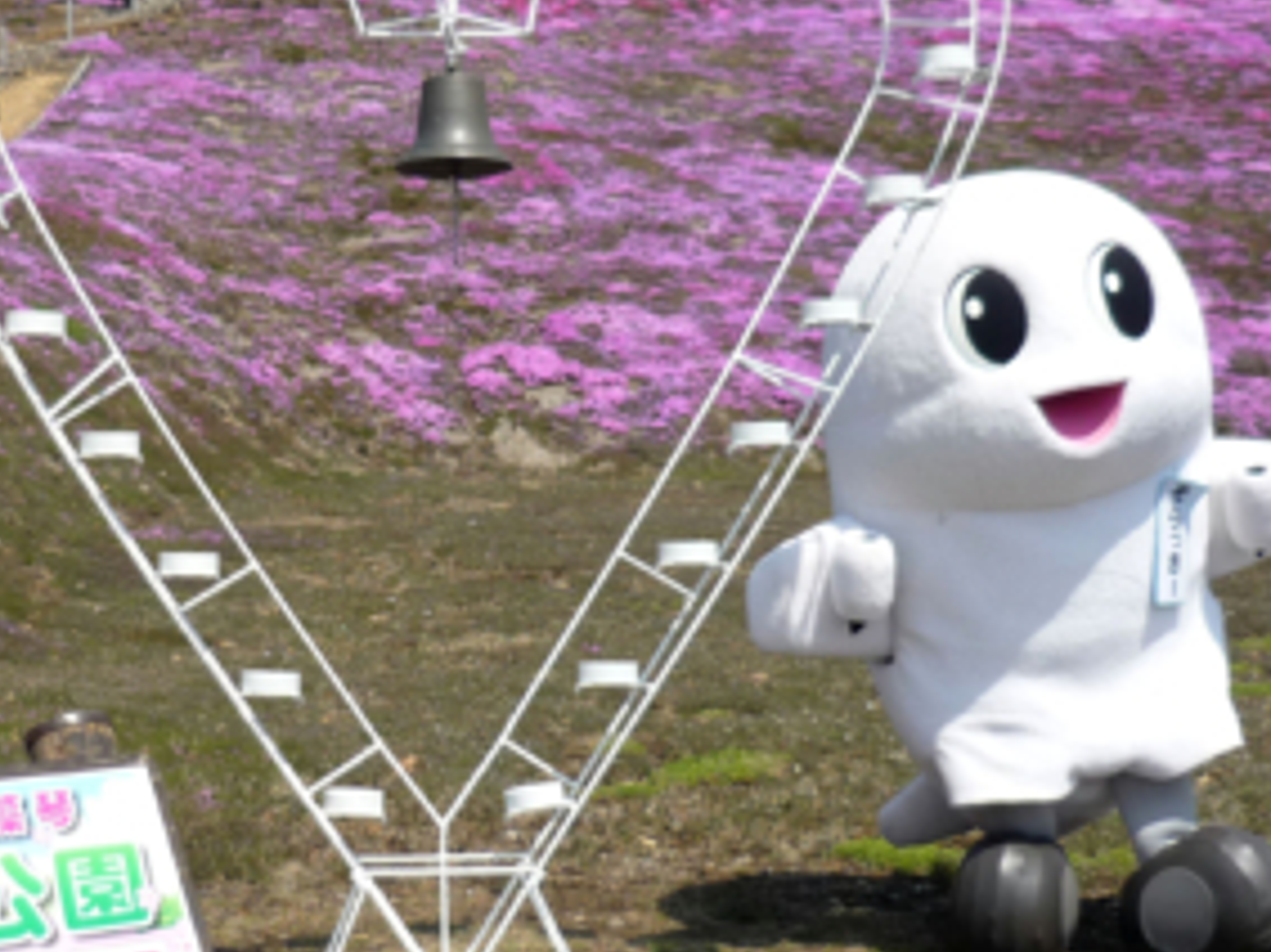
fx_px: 2569
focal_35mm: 70
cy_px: 422
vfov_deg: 21.0
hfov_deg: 27.5
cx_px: 368
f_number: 8
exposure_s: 1/200
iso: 100
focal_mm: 5.5
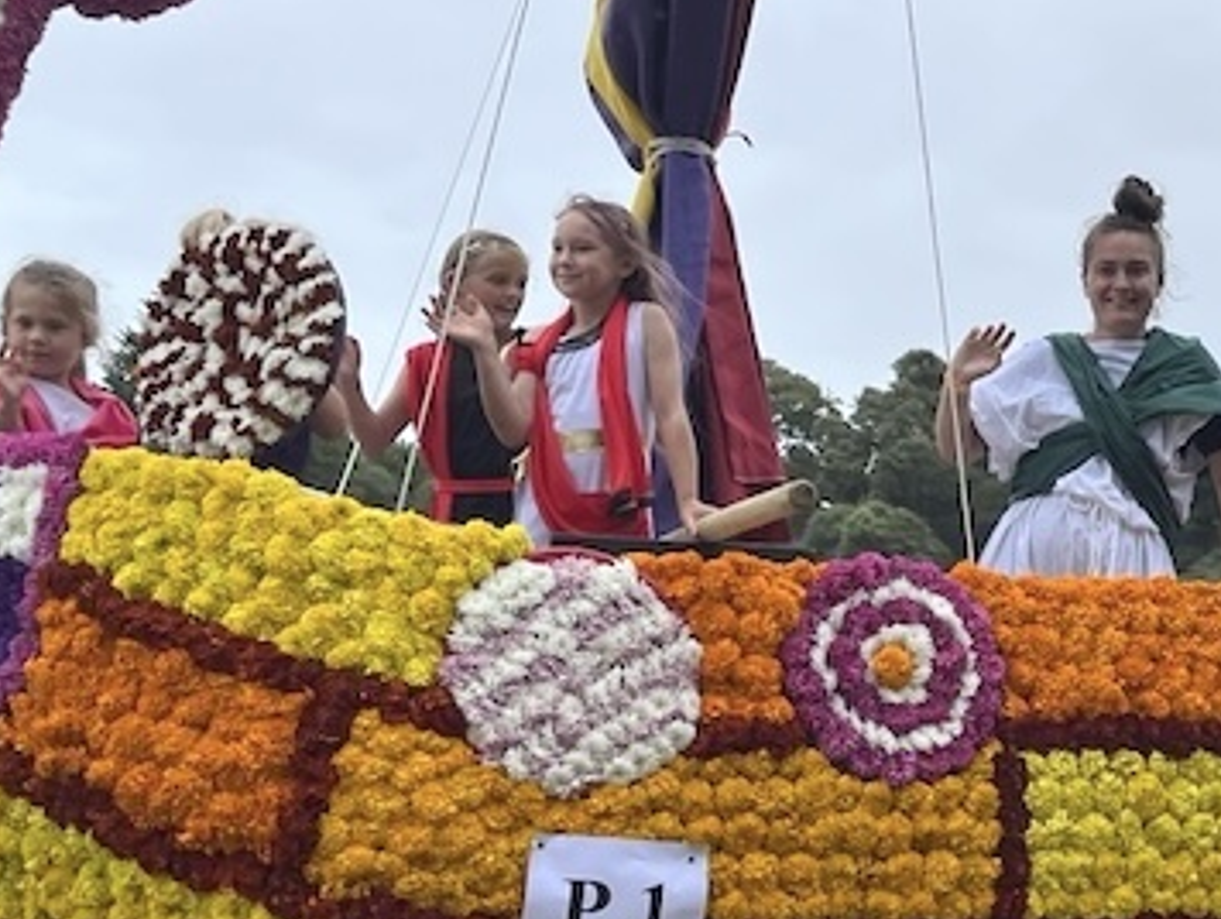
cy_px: 521
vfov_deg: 23.7
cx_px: 1152
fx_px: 2190
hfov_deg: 29.5
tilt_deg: +3.6
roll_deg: -1.4
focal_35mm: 62
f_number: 1.6
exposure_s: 1/1389
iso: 50
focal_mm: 5.1
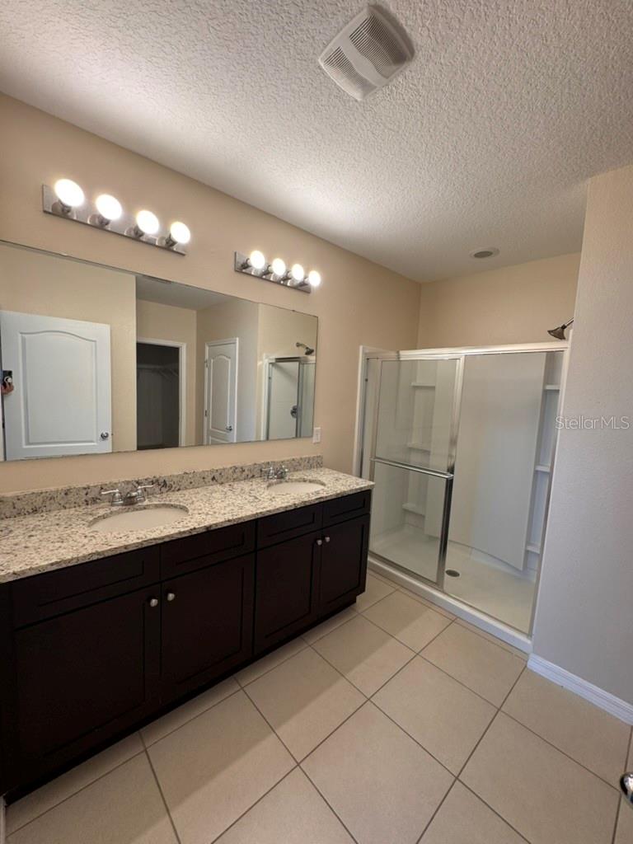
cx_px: 316
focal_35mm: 14
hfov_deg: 85.7
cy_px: 422
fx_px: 341
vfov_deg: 102.1
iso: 160
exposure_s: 1/120
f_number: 2.2
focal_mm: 2.22
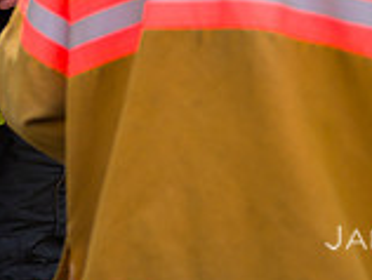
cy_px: -153
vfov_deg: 7.5
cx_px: -132
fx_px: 2088
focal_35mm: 194
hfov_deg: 10.0
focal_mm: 55
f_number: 3.2
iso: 200
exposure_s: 1/1600
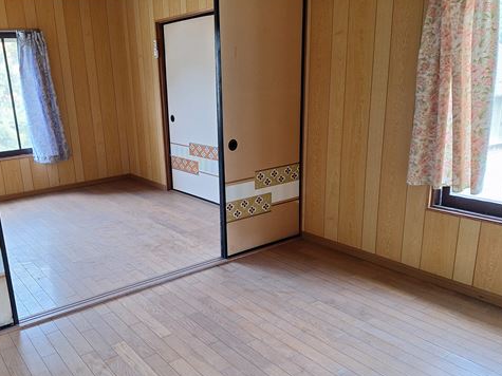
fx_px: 449
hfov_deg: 57.6
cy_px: 211
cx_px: 186
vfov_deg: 45.3
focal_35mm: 31
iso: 80
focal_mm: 5.54
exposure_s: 1/50
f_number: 1.8
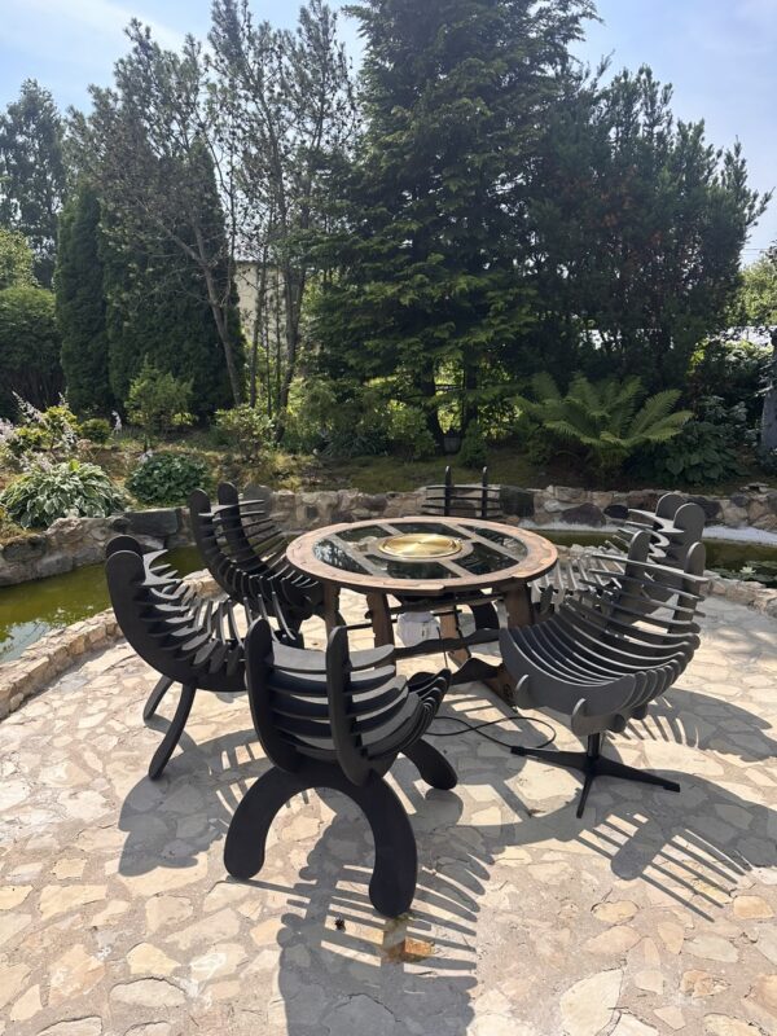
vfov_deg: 71.6
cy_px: 518
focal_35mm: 24
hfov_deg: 56.8
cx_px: 388
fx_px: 718
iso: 80
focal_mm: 6.86
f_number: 1.78
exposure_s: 1/3861
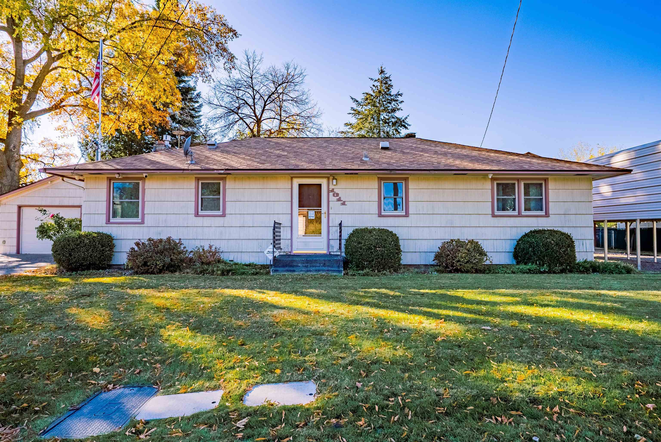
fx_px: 386
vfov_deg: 59.6
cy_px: 221
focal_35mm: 21
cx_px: 330
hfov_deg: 81.2
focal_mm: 21
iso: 400
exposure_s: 1/4000
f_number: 9
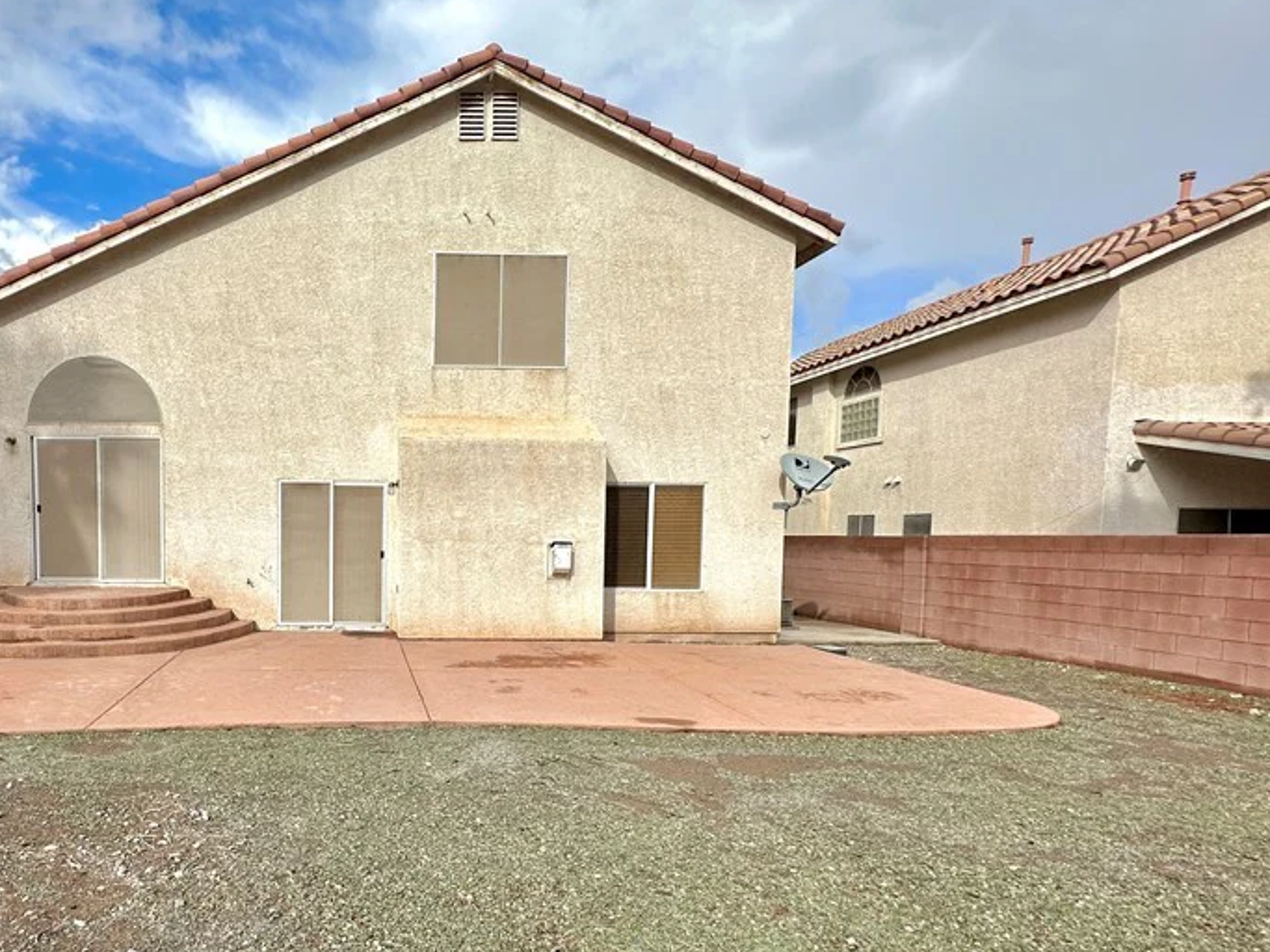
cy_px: 586
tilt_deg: -3.7
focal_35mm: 21
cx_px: 366
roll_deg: +0.0
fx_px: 770
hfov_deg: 75.0
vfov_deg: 62.7
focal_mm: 2.22
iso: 50
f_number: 2.2
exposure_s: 1/3040
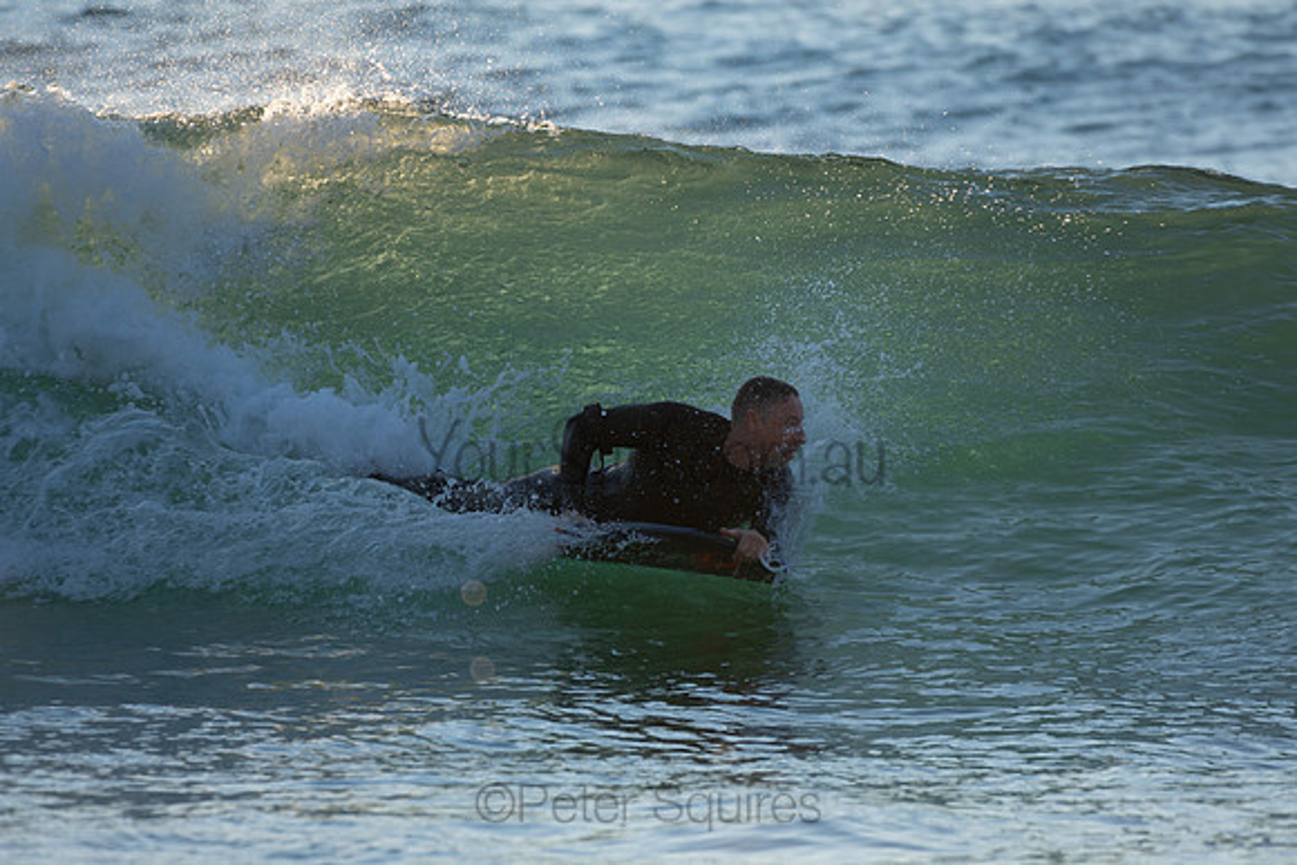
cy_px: 432
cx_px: 648
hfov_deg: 2.7
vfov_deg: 1.8
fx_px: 27026
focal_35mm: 750
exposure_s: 1/400
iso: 200
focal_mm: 500
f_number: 5.6
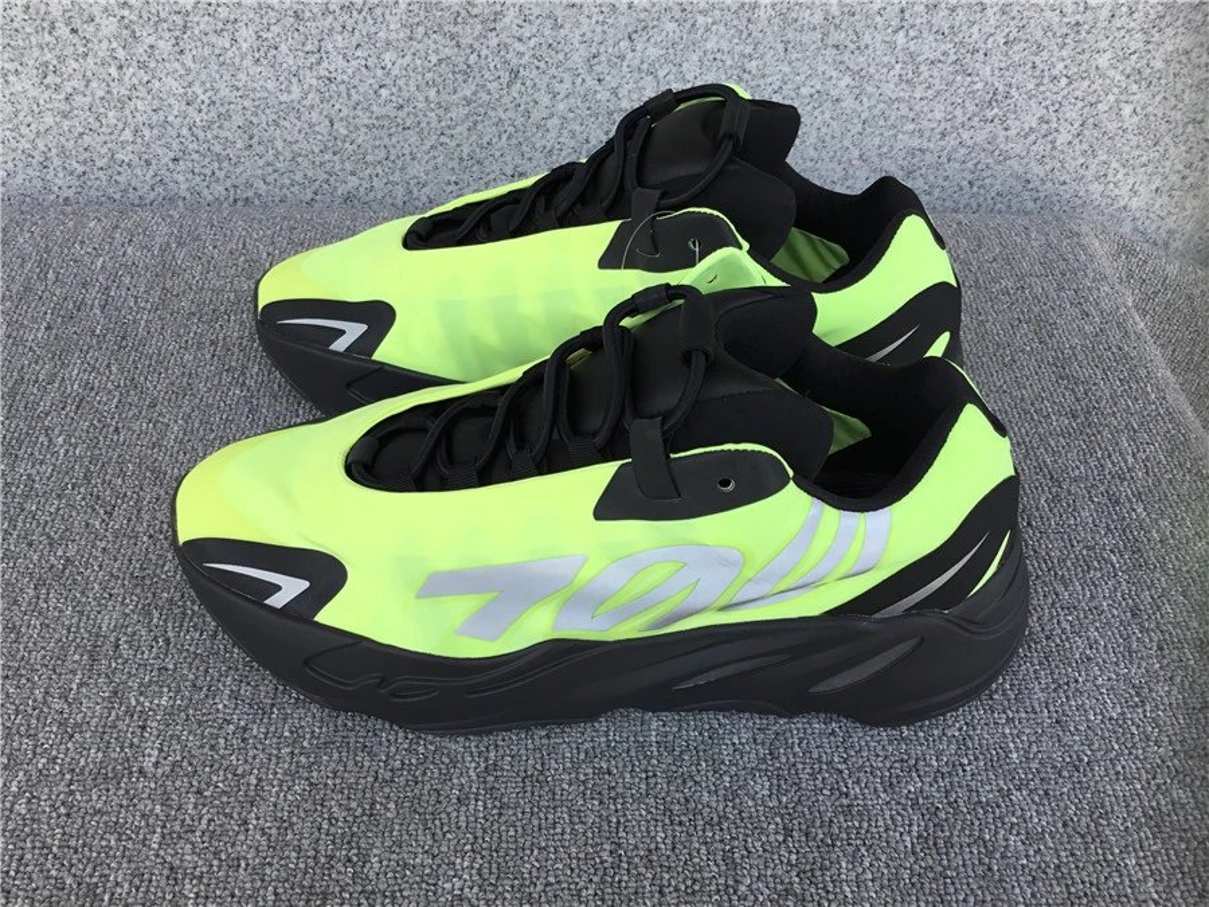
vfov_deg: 45.4
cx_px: 604
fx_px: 1083
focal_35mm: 31
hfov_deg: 58.4
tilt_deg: -46.7
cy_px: 454
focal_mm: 3.3
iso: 25
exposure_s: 1/270
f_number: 2.4
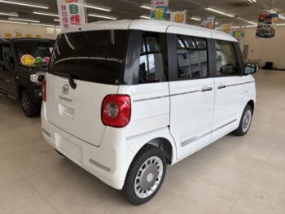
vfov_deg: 53.1
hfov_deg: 67.3
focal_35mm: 26
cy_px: 107
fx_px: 214
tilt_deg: -13.4
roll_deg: -1.7
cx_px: 142
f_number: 1.6
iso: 50
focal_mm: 5.96
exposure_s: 1/527
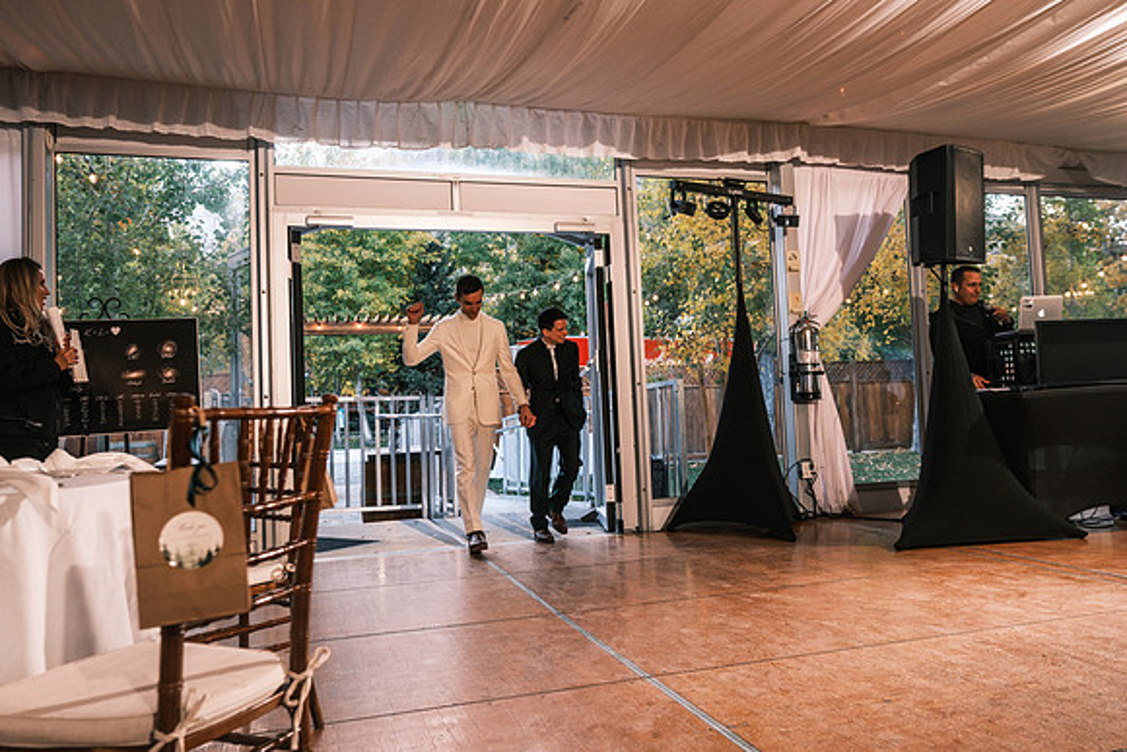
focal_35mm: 27
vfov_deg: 48.0
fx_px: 845
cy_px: 376
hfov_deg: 67.4
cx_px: 564
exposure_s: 1/250
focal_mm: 18
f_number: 2.8
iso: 400
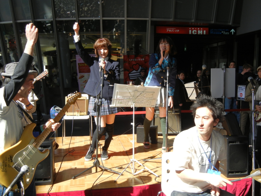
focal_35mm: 34
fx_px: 256
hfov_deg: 54.0
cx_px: 130
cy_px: 98
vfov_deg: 41.8
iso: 160
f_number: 3.6
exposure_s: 1/442
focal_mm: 6.2
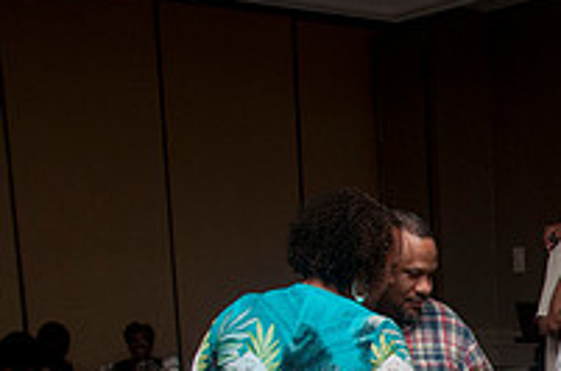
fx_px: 1213
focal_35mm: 78
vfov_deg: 16.6
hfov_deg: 22.5
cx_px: 784
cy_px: 456
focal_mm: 18
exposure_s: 1/125
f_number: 6.3
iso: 400
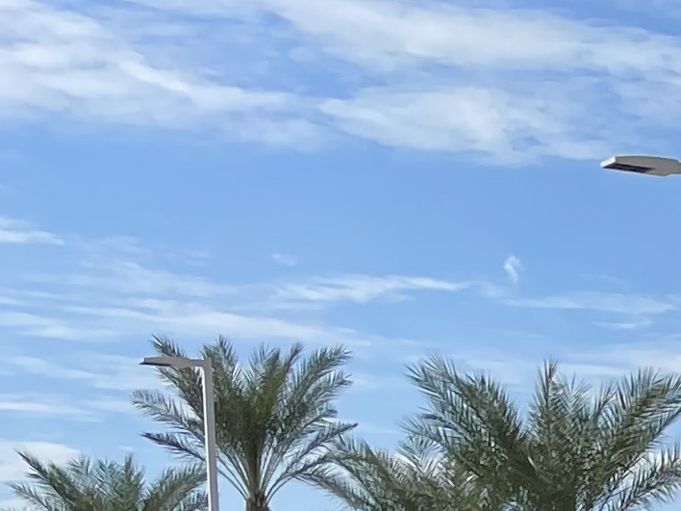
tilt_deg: -7.0
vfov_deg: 9.2
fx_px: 2912
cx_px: 1904
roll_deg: -0.2
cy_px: 1146
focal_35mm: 148
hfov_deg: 10.4
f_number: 1.6
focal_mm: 4.2
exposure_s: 1/4831
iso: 32
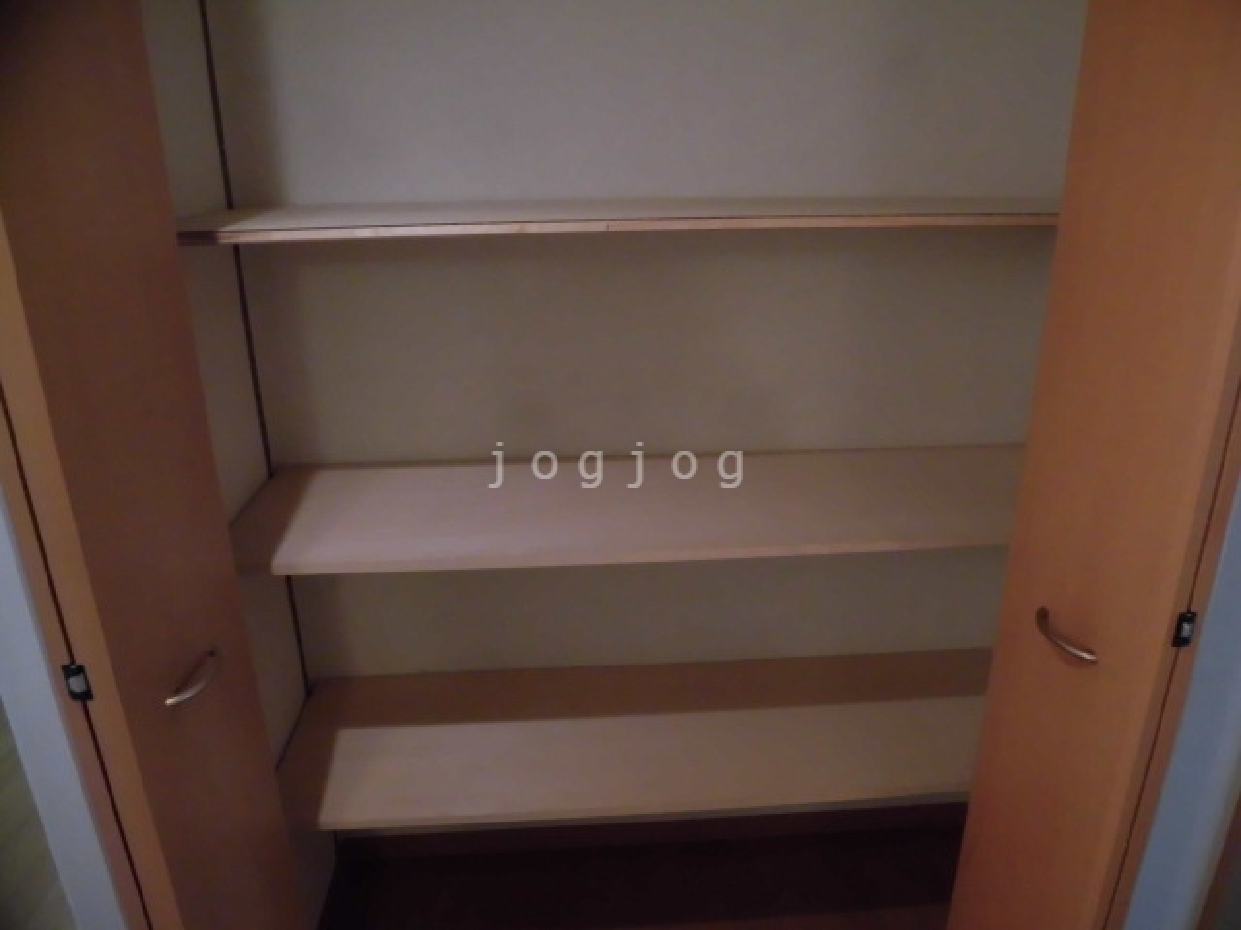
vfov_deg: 56.8
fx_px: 860
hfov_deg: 71.6
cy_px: 465
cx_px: 620
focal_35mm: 24
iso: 500
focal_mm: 4.3
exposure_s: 1/25
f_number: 3.1
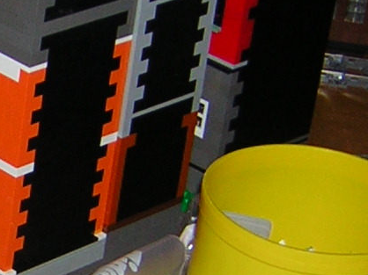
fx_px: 1912
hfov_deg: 10.9
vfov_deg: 8.2
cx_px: -12
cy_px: 193
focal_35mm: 180
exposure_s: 1/60.1
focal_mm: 6.1
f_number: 2.9
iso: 50
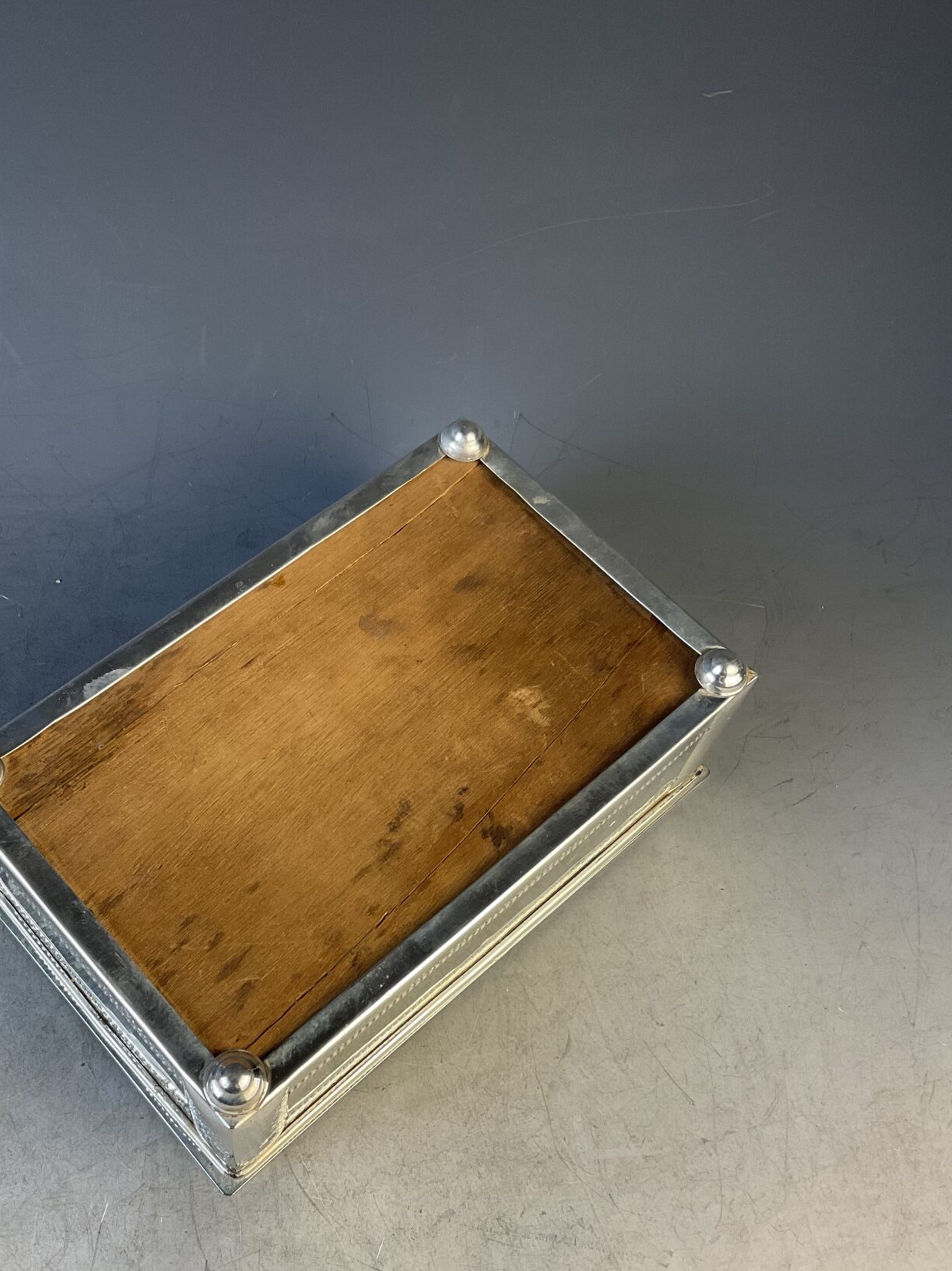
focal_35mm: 36
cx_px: 372
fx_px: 1320
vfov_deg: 50.9
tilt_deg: -63.3
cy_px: 781
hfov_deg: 39.4
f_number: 1.8
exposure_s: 1/122
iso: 50
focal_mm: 3
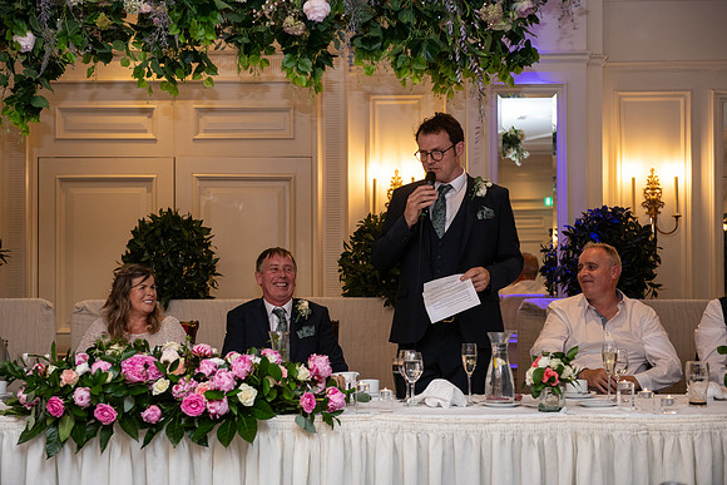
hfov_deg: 34.5
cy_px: 242
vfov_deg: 23.4
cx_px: 364
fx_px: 1171
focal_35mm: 58
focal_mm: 58
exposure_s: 1/160
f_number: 3.5
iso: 640
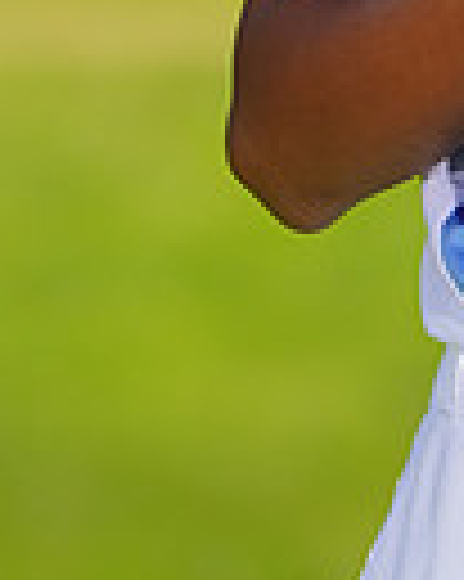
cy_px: -513
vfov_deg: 1.6
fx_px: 20623
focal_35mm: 1200
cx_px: 831
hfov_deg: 1.3
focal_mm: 285
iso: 100
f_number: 8
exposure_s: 1/250
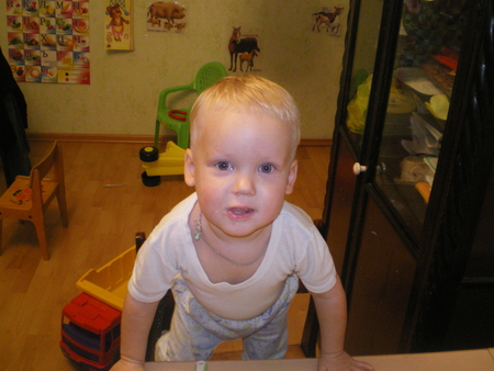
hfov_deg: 49.0
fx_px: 543
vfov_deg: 37.8
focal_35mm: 38
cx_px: 247
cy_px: 186
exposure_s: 1/30
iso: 400
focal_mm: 6.3
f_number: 3.1
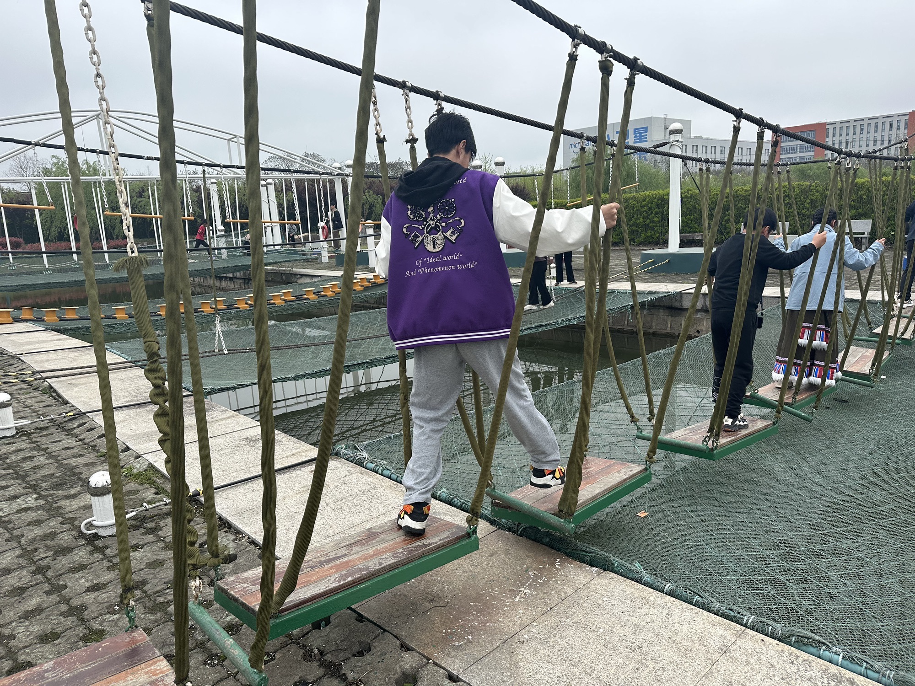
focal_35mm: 24
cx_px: 458
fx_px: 634
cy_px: 343
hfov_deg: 71.6
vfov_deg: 56.8
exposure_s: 1/1541
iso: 80
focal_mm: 6.86
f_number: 1.78
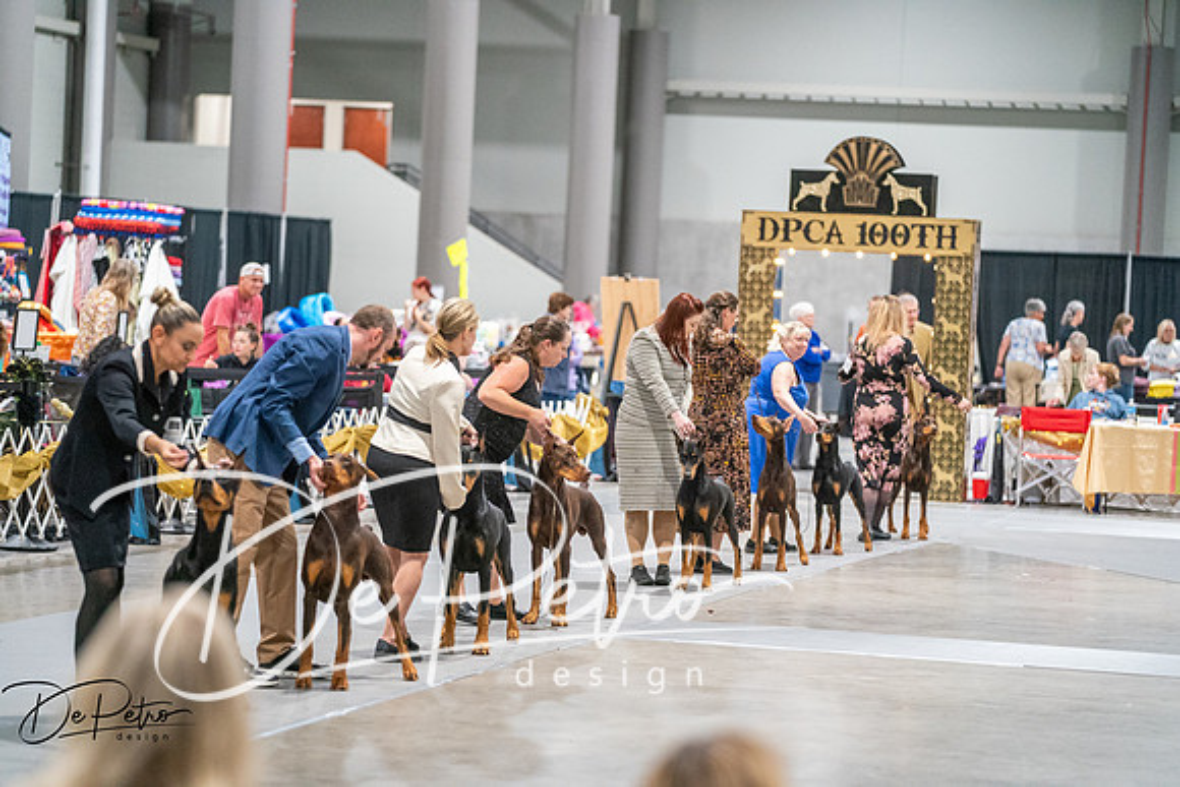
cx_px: 590
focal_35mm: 130
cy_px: 394
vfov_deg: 10.6
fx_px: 4262
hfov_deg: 15.8
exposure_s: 1/250
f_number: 2.8
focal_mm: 130
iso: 6400
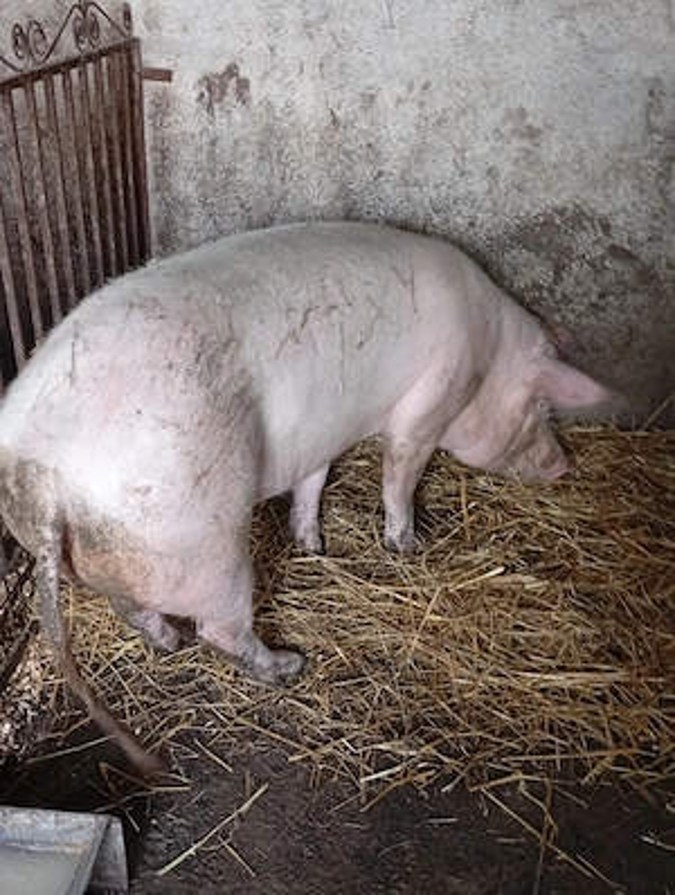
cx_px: 338
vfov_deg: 48.9
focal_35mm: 38
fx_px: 985
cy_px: 448
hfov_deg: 37.8
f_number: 1.8
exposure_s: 1/33.3
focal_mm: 3.98
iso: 607
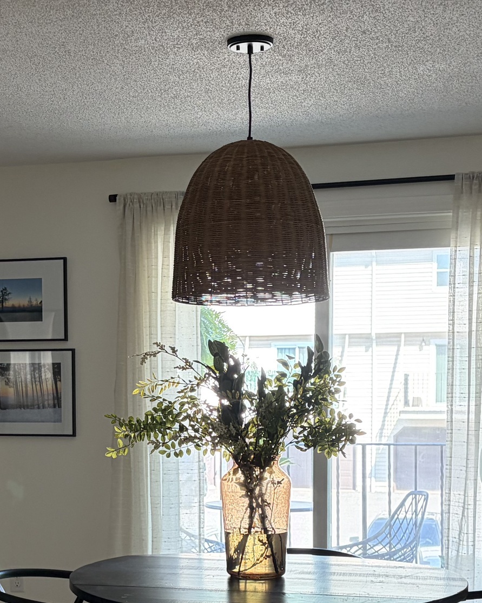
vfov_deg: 26.8
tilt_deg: -3.4
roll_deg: +0.7
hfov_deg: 21.6
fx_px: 1248
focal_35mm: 70
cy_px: 445
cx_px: 113
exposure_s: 1/120
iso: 200
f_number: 1.6
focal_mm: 5.96
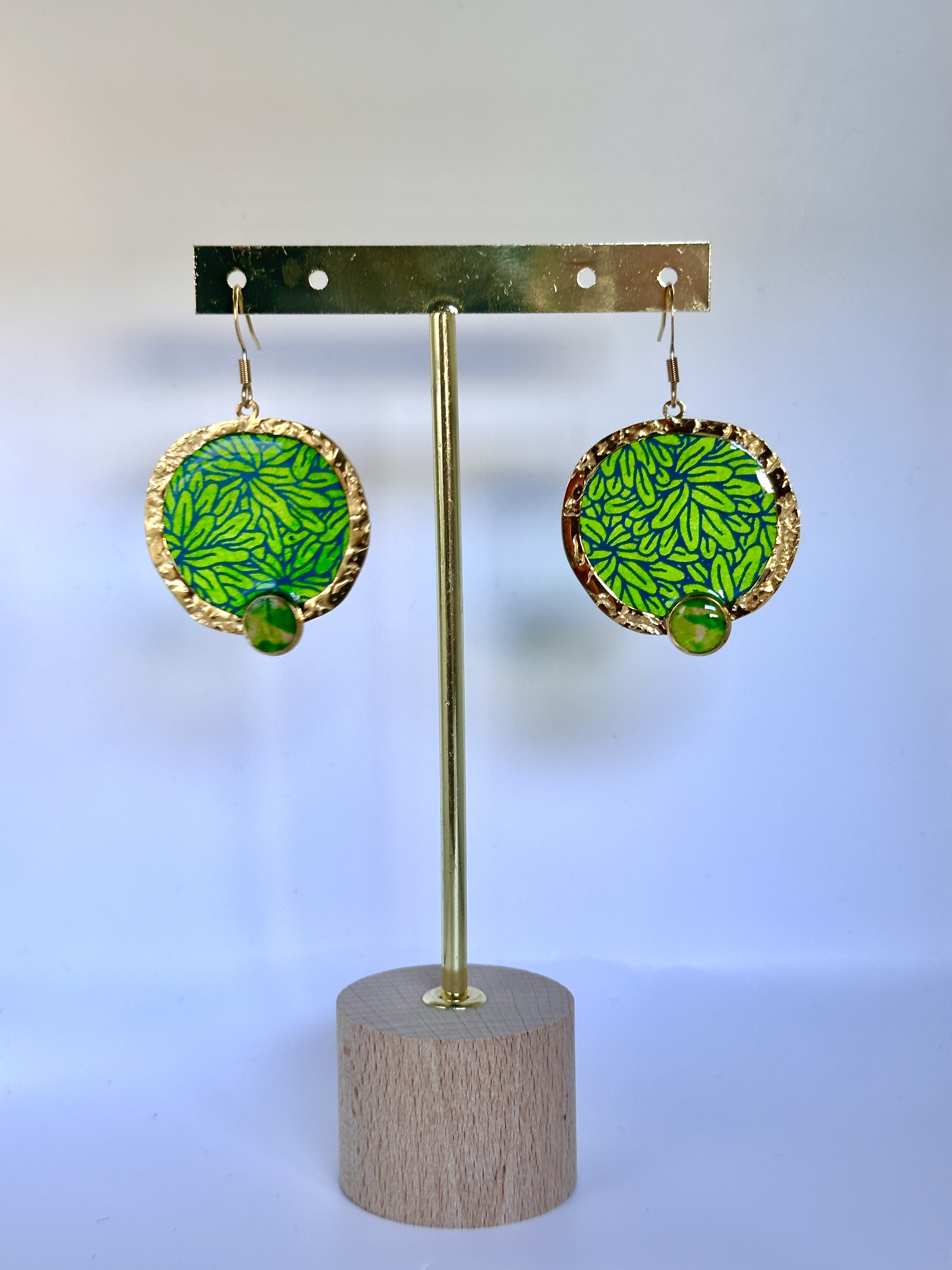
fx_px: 1760
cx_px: 476
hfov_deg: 30.3
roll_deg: +0.0
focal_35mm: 48
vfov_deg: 39.7
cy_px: 635
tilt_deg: -4.7
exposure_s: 1/50
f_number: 1.78
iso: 50
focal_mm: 6.86
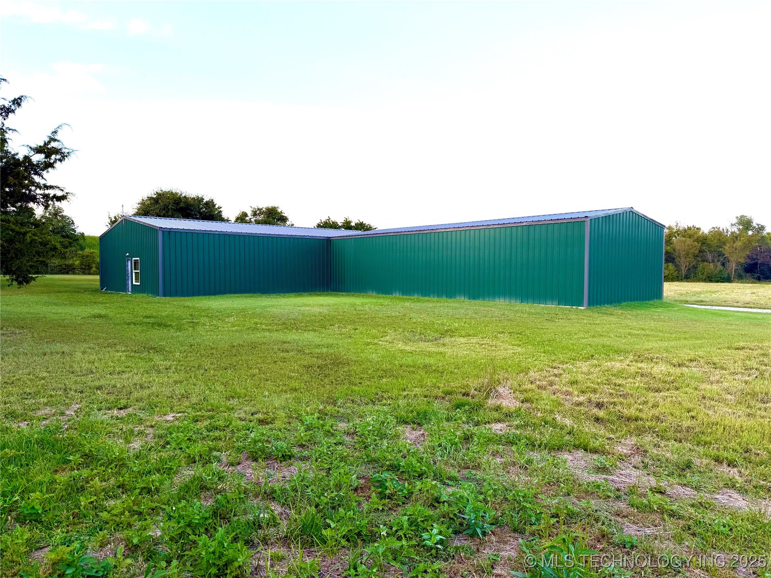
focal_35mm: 24
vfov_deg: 56.8
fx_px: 535
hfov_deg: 71.6
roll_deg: -0.3
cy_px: 289
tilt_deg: -1.8
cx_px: 386
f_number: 1.78
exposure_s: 1/121
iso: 64
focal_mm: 6.76
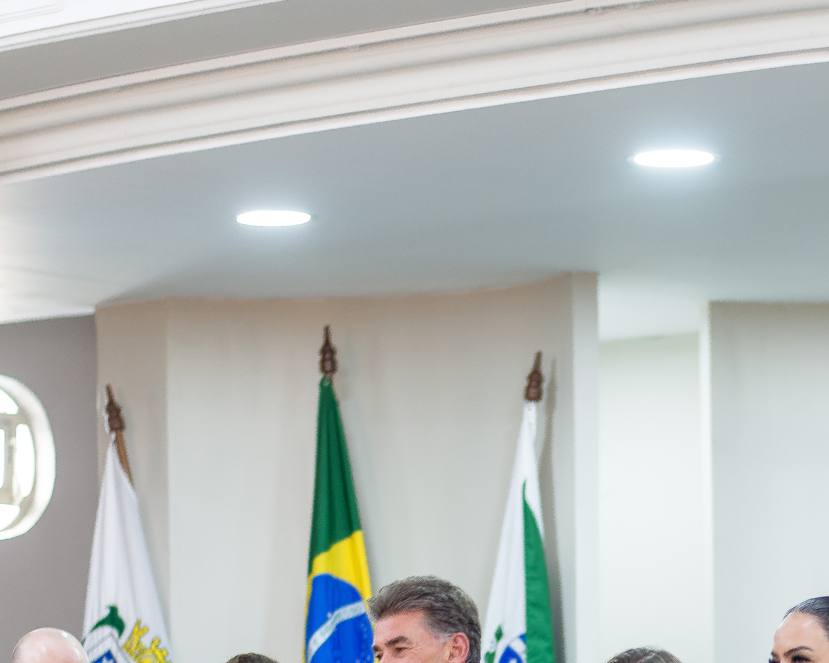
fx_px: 3165
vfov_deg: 11.8
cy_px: 693
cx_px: 647
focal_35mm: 129
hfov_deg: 14.8
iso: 640
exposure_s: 1/100
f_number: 1.8
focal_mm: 50
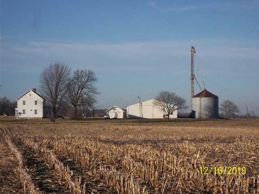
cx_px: 130
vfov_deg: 12.7
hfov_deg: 16.8
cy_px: 97
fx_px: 875
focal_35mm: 117
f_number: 5.4
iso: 80
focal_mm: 21
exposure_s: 1/500
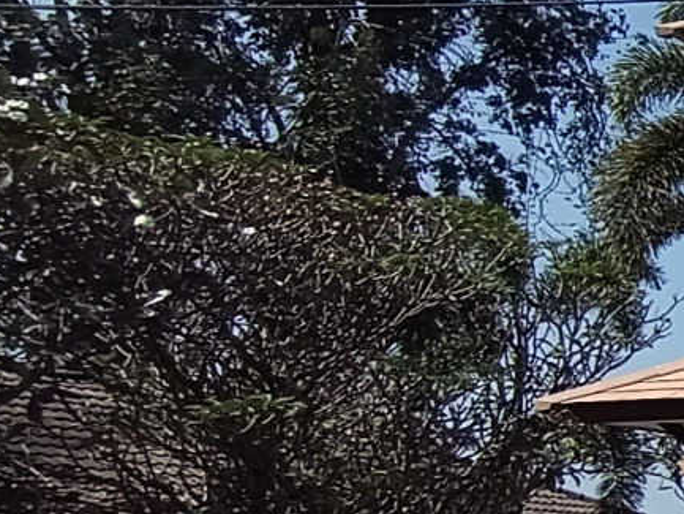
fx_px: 1403
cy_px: 425
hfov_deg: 16.9
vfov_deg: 20.5
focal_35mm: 71
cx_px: 1483
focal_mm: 1.65
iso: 59
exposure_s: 1/1783
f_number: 2.2
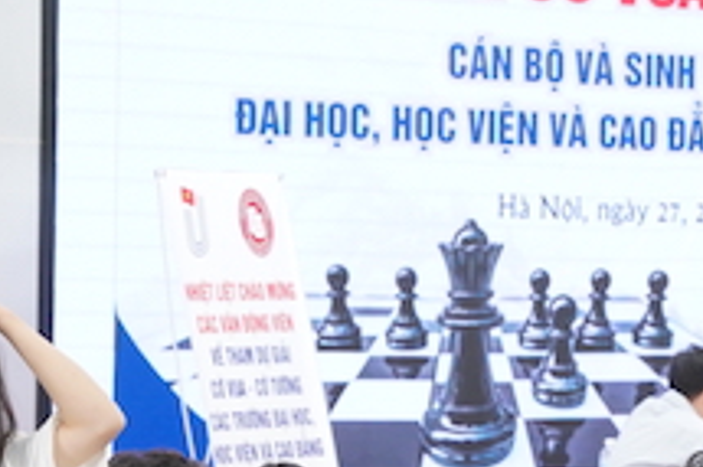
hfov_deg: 7.7
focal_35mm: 264
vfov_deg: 5.2
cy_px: 278
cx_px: 912
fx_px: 5151
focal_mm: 70
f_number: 5.6
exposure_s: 1/80
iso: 2000
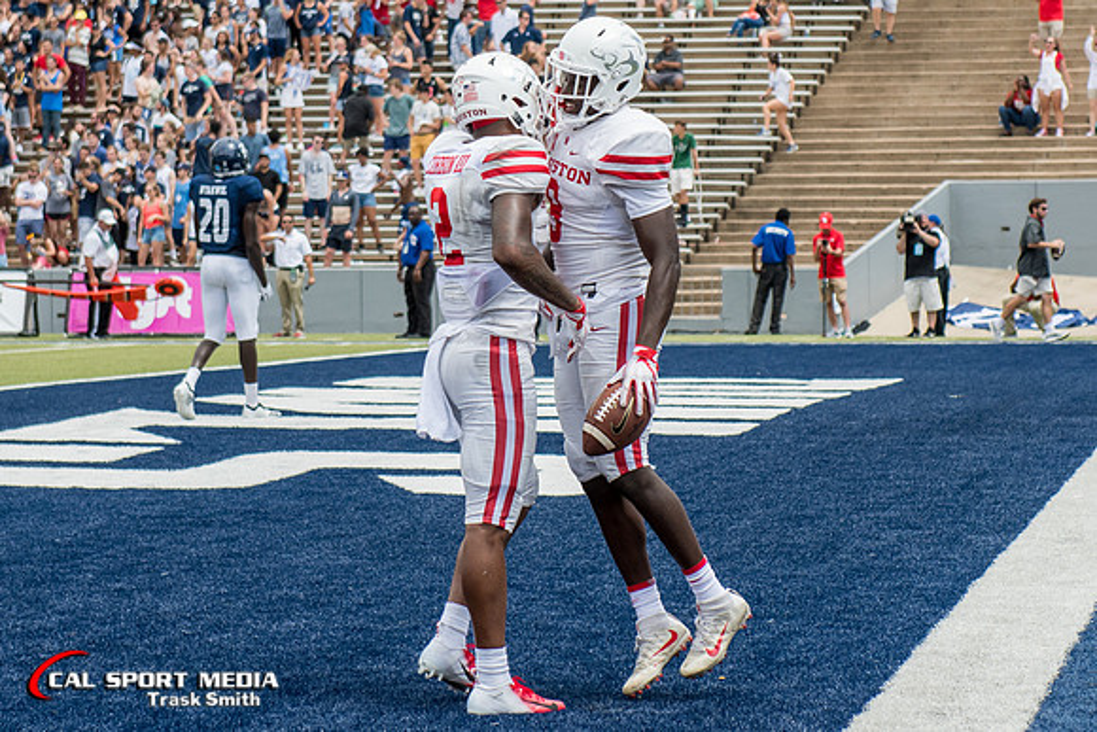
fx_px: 4366
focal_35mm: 143
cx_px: 573
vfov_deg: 9.6
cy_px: 278
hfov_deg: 14.3
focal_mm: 70
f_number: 4
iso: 500
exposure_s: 1/4000
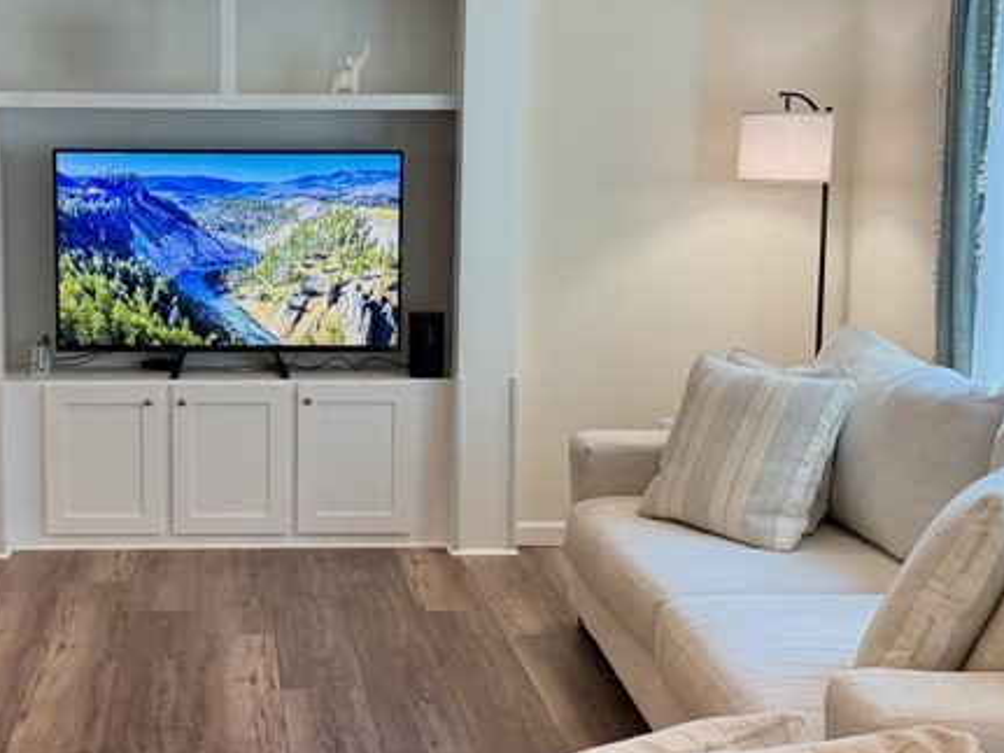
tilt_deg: -8.1
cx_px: 280
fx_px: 1653
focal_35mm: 57
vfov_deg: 25.6
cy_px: 368
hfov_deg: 33.3
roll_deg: +0.3
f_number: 1.78
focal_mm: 6.76
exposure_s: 1/190
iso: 200
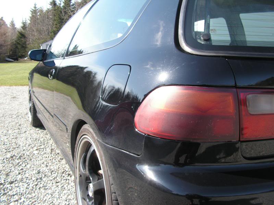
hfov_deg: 51.4
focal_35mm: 36
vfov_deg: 39.7
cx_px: 137
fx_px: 285
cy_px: 102
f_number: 3.2
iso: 50
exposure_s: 1/200
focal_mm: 6
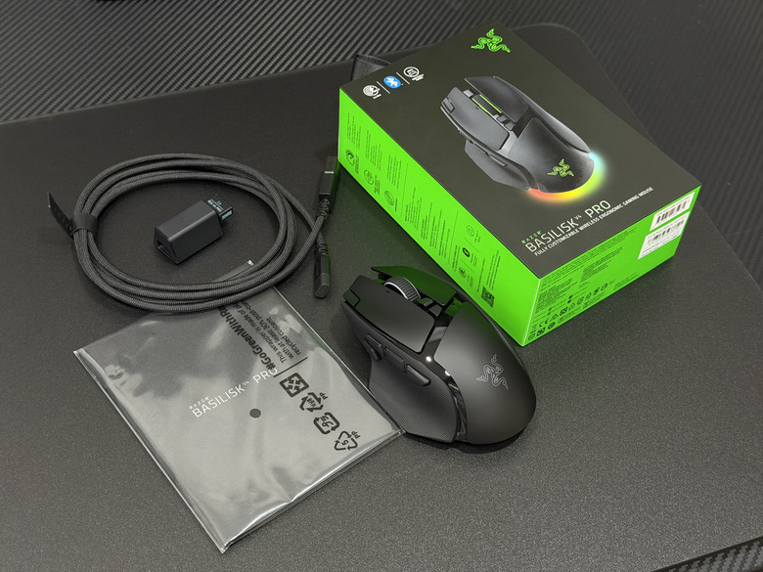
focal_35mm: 48
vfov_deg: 30.3
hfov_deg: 39.7
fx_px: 1058
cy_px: 286
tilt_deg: -50.6
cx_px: 382
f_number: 1.78
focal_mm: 6.76
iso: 250
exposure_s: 1/60
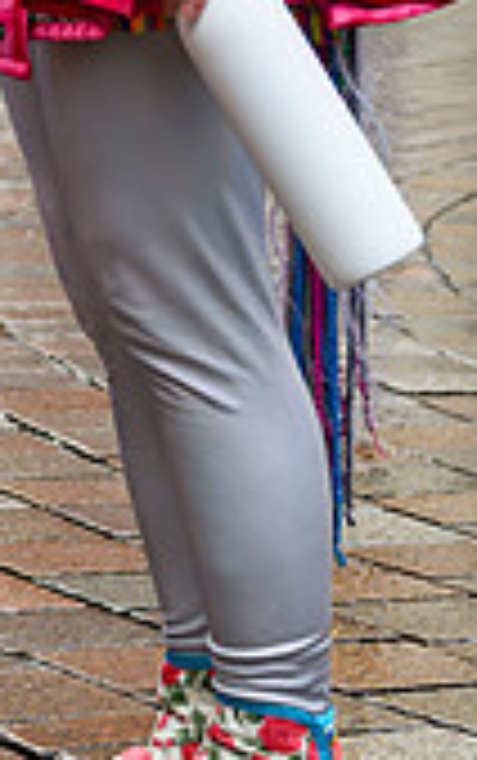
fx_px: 3983
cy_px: 139
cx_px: -646
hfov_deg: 6.5
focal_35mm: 192
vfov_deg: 10.9
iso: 500
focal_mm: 44
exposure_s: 1/500
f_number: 4.5
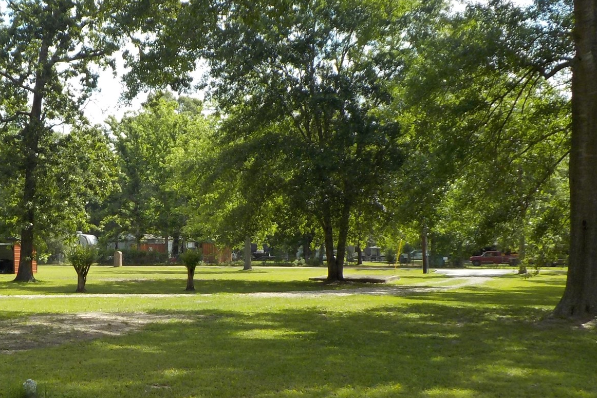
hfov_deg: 35.2
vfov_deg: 24.5
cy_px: 252
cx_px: 127
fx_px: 912
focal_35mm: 55
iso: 125
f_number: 3.3
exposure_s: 1/640
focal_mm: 4.1
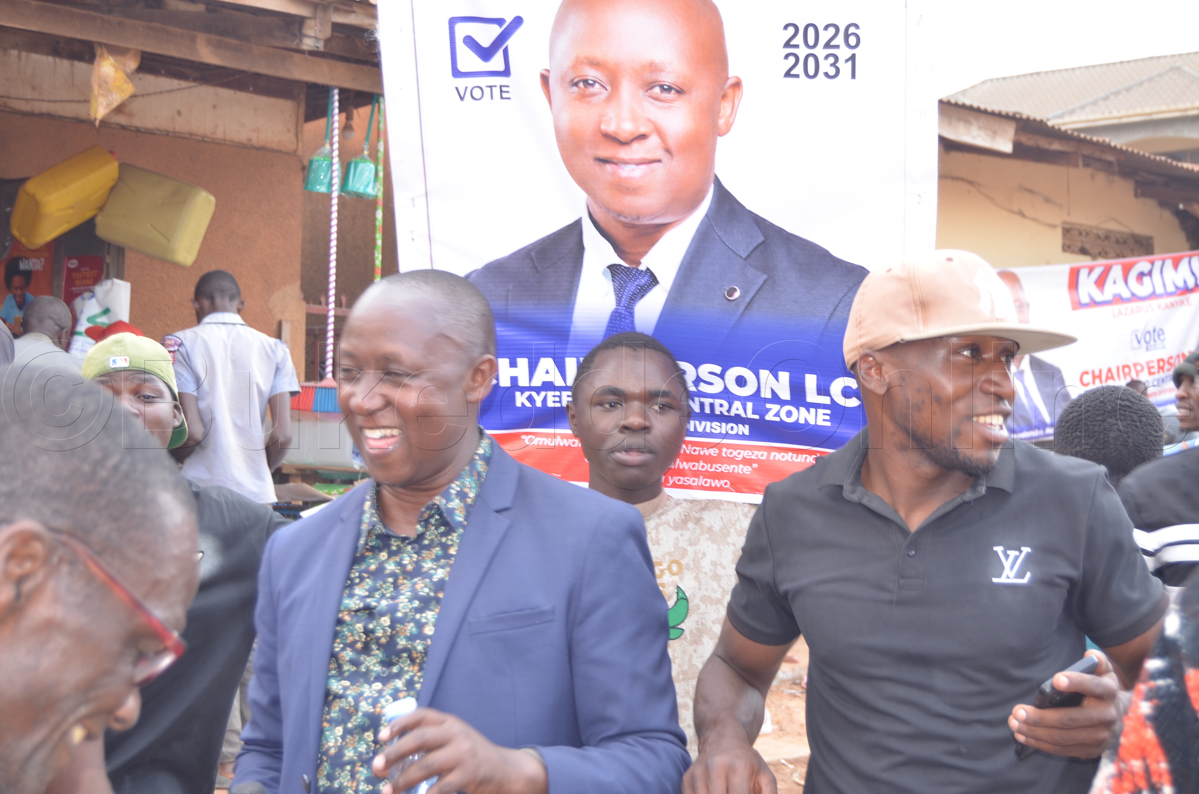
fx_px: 1894
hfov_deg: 35.1
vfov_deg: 23.7
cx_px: 600
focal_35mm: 57
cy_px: 397
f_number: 4.8
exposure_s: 1/80
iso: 125
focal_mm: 38
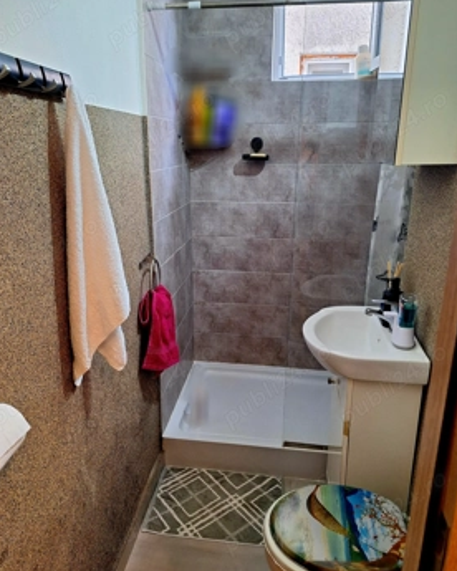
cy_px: 286
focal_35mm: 26
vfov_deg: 66.0
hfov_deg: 54.9
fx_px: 440
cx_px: 219
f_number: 1.8
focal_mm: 5.54
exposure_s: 1/50
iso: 160
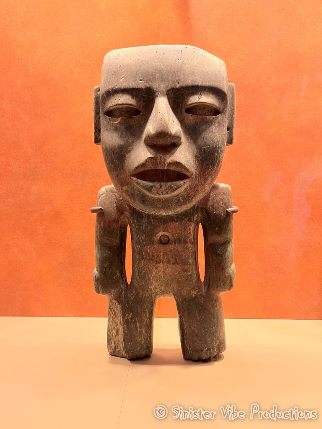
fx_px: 322
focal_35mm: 26
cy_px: 214
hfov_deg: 53.1
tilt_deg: -3.7
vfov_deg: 67.3
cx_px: 161
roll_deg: -0.6
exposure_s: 1/40
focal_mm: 5.1
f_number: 1.6
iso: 400
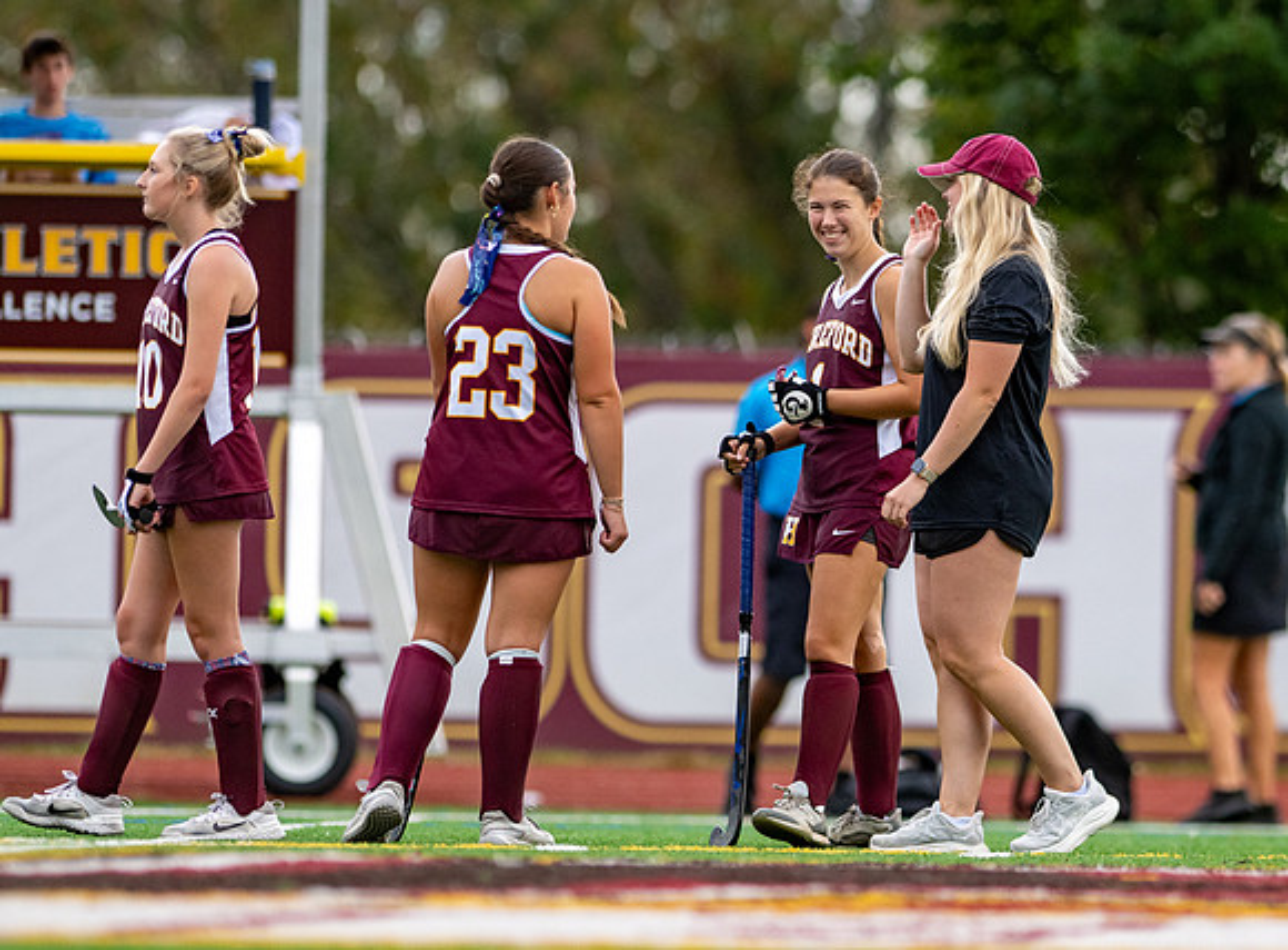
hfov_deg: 3.9
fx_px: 18851
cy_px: 479
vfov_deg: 2.9
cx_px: 873
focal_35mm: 510
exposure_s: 1/1000
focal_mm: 300
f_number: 2.8
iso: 800
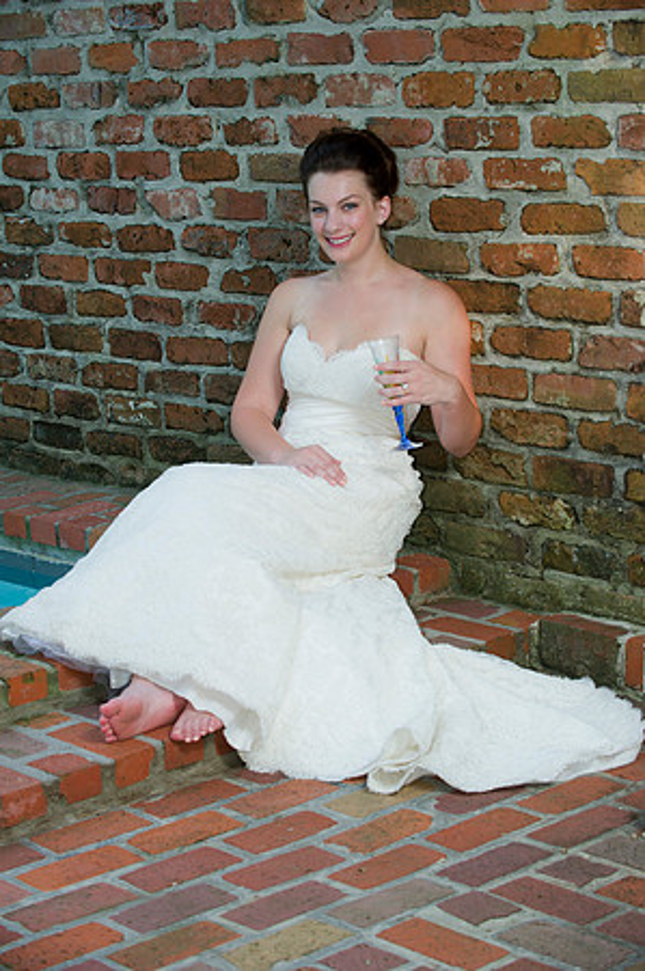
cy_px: 486
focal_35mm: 86
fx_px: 2316
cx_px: 322
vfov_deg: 23.7
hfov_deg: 15.9
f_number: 5
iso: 400
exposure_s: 1/60
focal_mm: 86
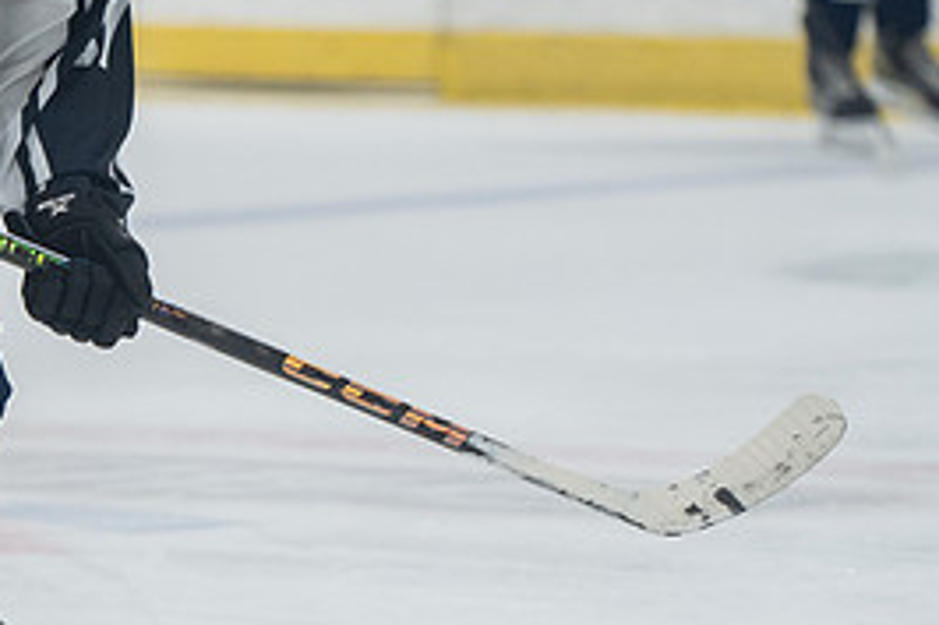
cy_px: 166
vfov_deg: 2.5
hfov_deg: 3.8
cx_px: -139
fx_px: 14102
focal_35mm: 541
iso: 2500
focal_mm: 165
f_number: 2.8
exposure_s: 1/1000
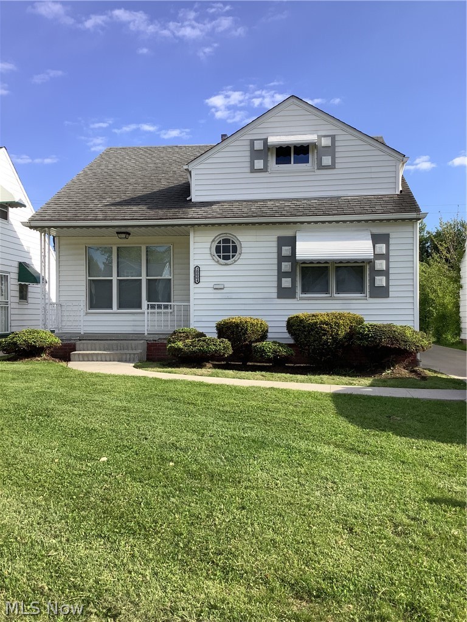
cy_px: 311
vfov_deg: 58.4
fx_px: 558
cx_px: 234
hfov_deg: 45.4
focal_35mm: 31
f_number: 2.4
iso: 25
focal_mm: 3.3
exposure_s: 1/776
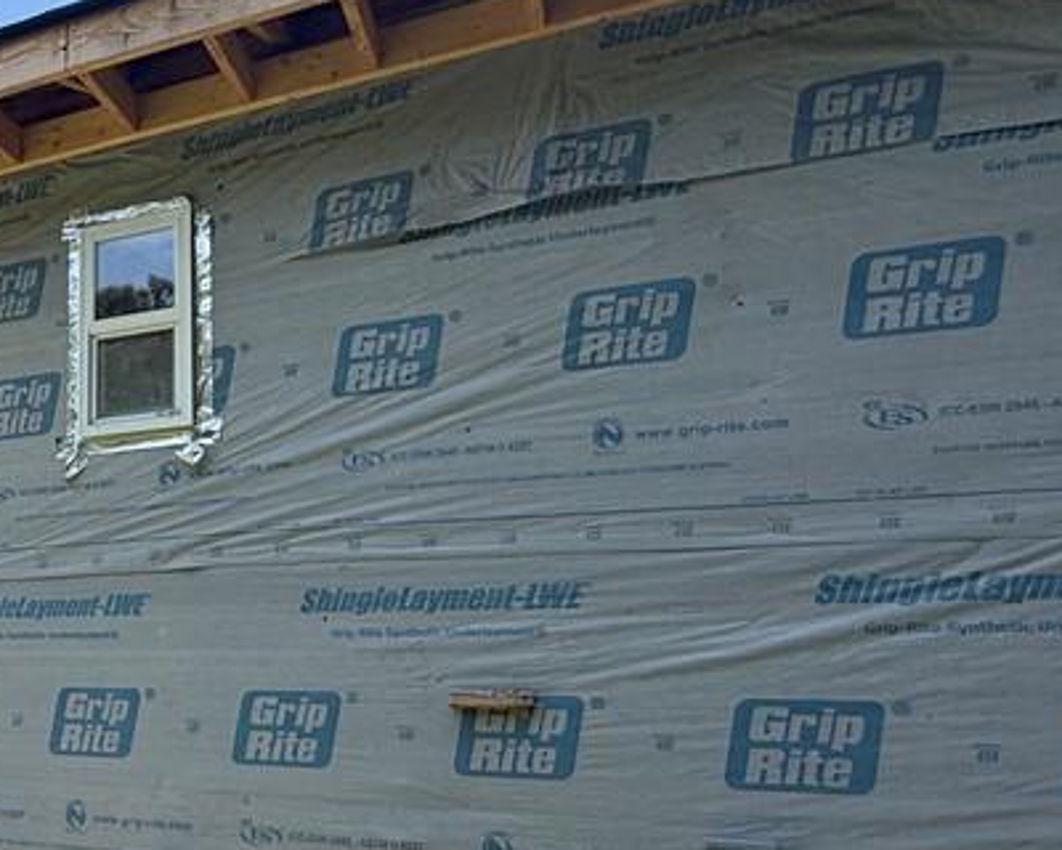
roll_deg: +0.4
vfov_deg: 42.0
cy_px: 518
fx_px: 1100
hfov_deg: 44.6
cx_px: 24
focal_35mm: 35
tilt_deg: +9.0
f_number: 2.2
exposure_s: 1/540
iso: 64
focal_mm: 2.22
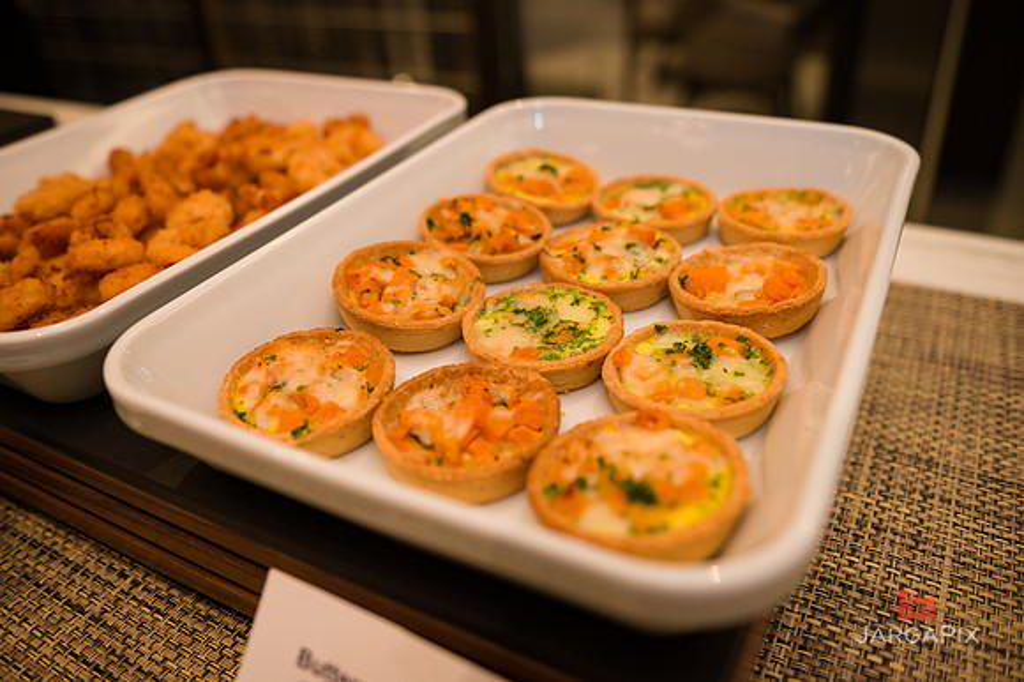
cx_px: 512
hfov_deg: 63.7
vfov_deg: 44.9
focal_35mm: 29
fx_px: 824
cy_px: 341
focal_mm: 29
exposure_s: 1/200
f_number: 3.2
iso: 400
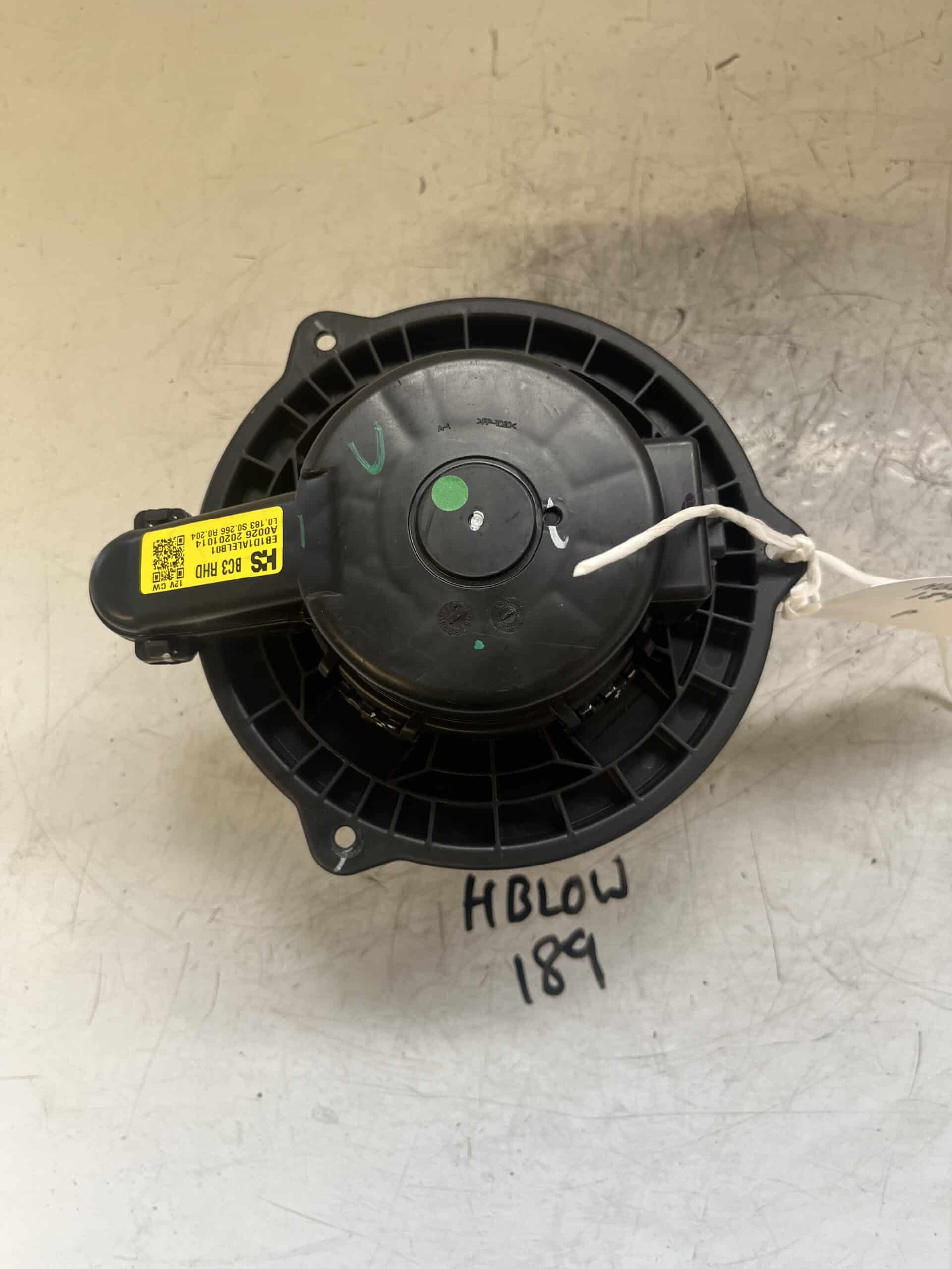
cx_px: 476
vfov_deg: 67.3
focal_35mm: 26
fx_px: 953
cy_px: 634
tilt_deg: -80.9
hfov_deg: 53.1
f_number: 1.6
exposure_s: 1/121
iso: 125
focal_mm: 5.1
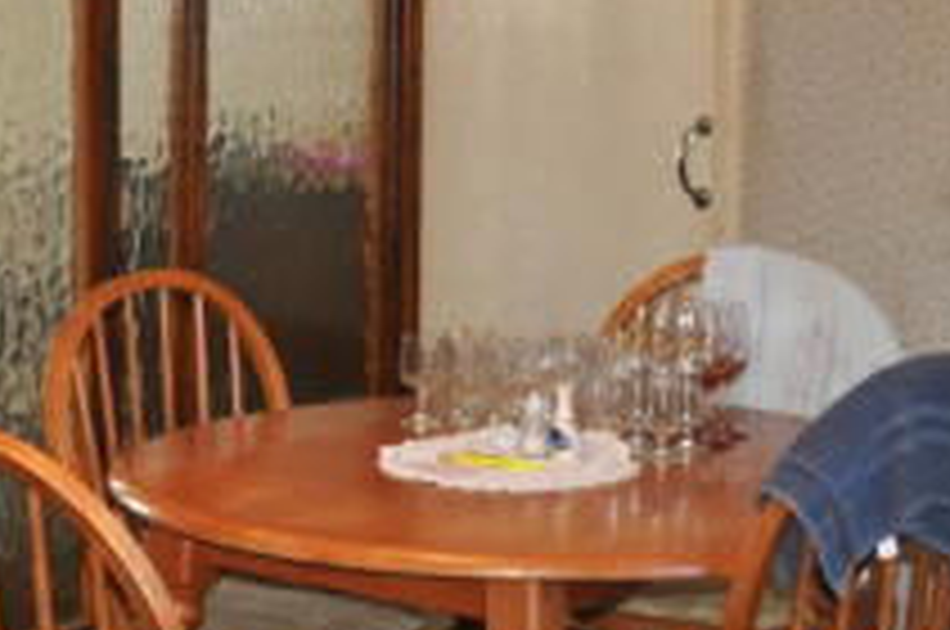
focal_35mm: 84
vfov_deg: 16.1
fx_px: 2213
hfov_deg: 24.2
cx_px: 365
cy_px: 166
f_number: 3.5
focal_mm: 18
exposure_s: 1/100
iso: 800
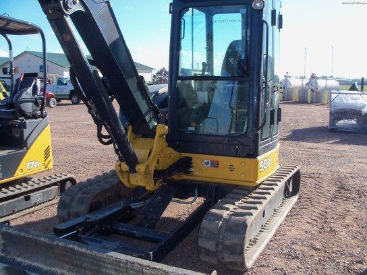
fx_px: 371
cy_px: 138
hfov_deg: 52.6
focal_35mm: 35
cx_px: 184
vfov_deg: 40.7
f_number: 3
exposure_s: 1/500
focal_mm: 6.3
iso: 80
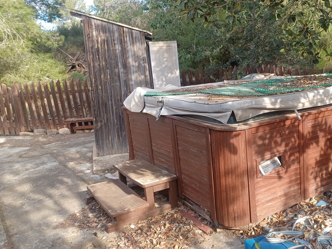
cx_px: 228
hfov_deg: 51.4
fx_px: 336
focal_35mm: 35
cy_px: 123
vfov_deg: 40.7
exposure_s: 1/120
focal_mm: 4.6
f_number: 1.8
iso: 50
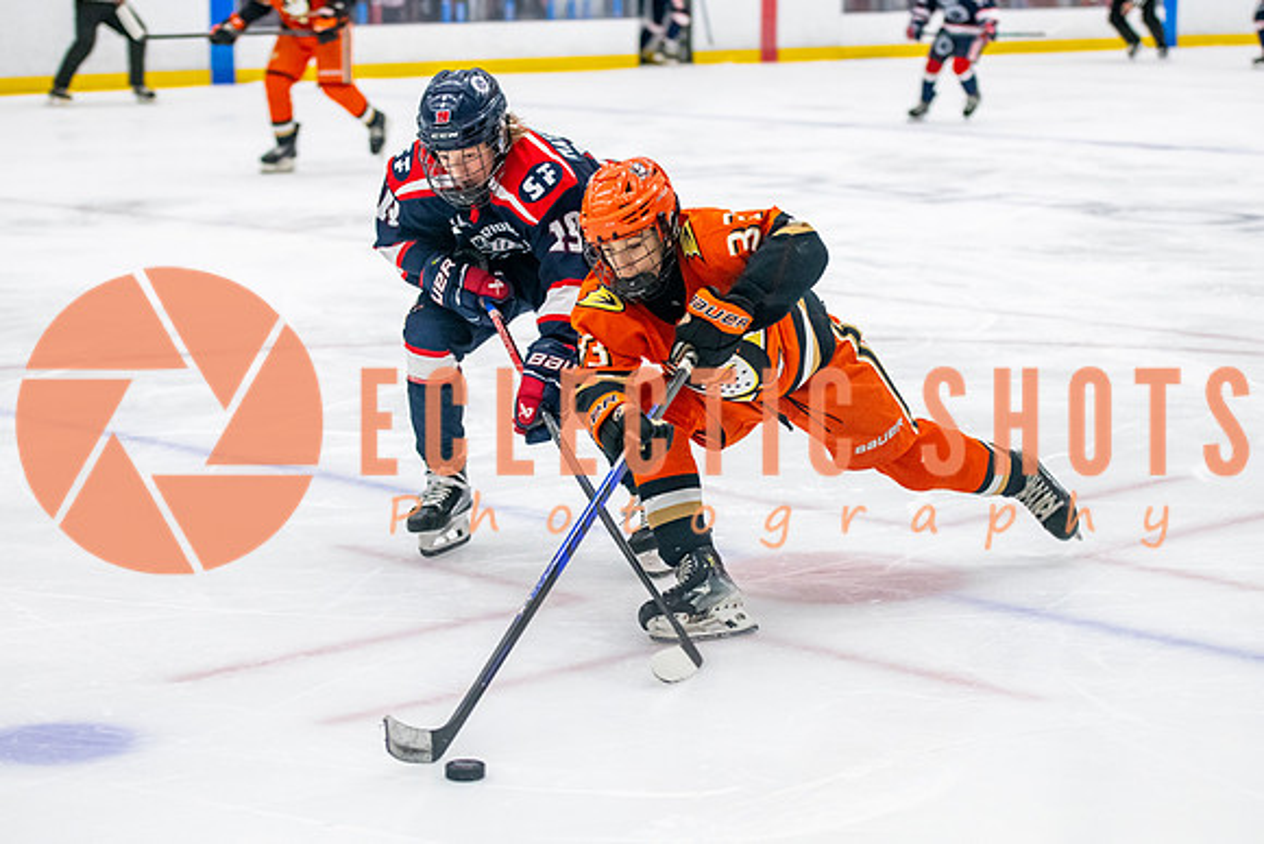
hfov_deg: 23.3
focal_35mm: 87
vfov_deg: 15.7
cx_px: 645
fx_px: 3060
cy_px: 469
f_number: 3.2
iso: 2500
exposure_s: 1/640
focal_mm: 70
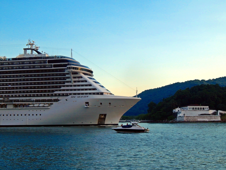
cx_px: 113
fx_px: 359
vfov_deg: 26.6
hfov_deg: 34.9
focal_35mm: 55
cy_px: 85
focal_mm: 9.7
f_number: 3.8
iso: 125
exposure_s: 1/800
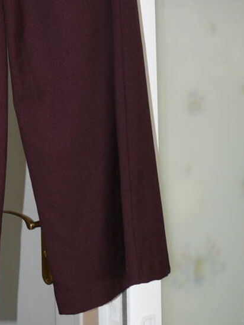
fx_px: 799
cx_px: -12
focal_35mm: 85
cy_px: -36
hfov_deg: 16.9
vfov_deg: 21.7
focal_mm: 7.4
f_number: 2.8
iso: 100
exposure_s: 1/30
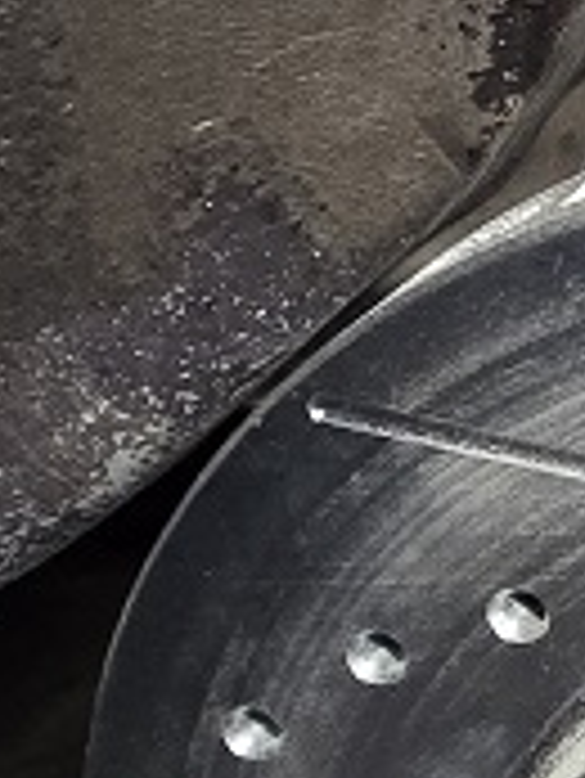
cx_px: 1710
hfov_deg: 11.1
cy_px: -198
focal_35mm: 90
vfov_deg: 20.2
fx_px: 2025
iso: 250
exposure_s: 1/66
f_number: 2.2
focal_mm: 2.2
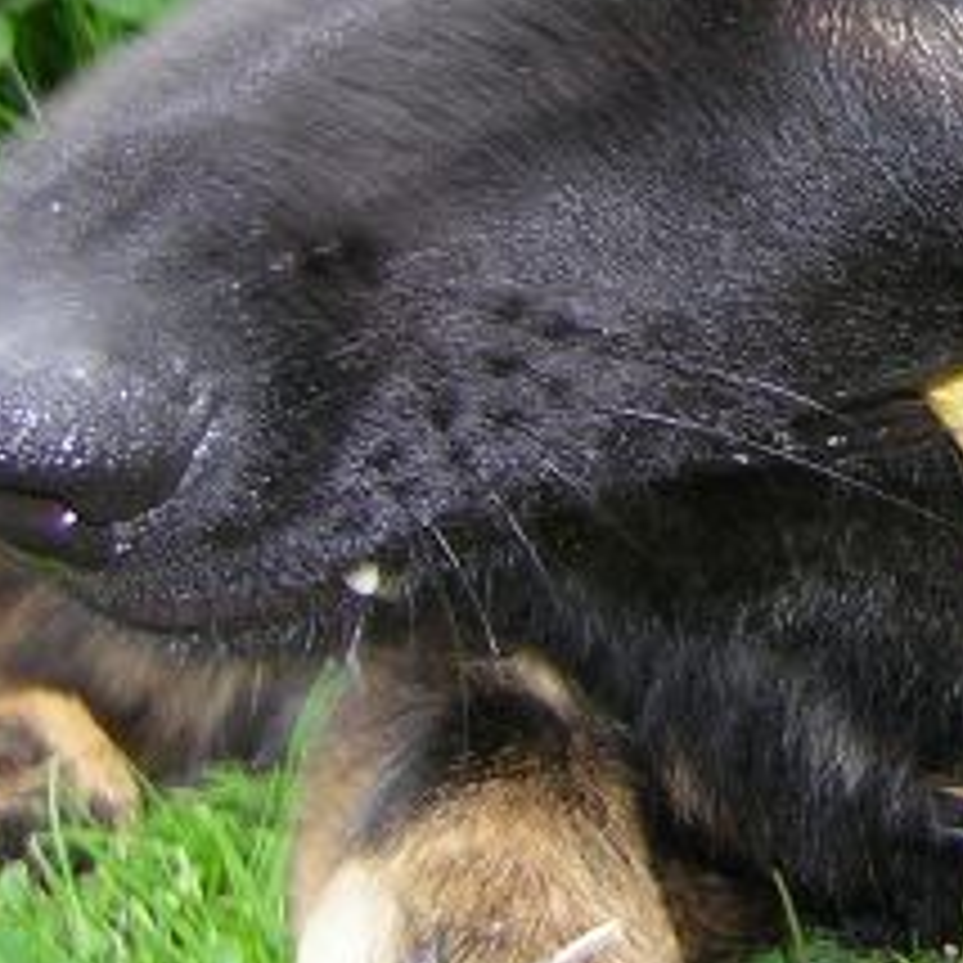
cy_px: 212
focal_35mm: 95
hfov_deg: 17.6
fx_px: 2990
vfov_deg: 18.2
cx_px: 1098
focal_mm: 4.7
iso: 50
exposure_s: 1/30
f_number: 2.6
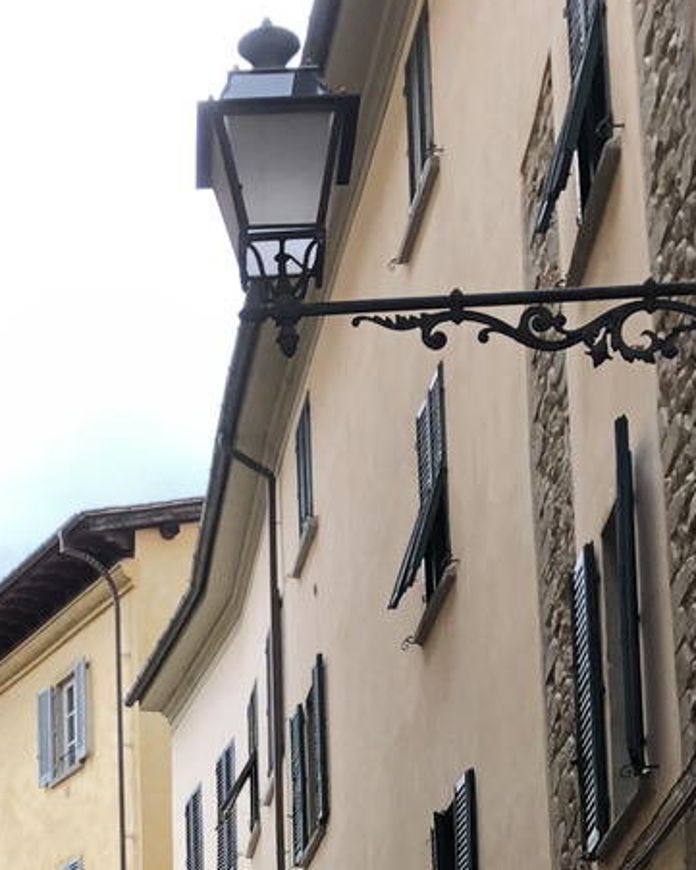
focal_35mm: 97
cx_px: 193
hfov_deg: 15.8
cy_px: 1086
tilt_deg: +10.9
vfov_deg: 18.6
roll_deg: +1.1
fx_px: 2497
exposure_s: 1/196
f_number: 1.8
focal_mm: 4
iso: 20
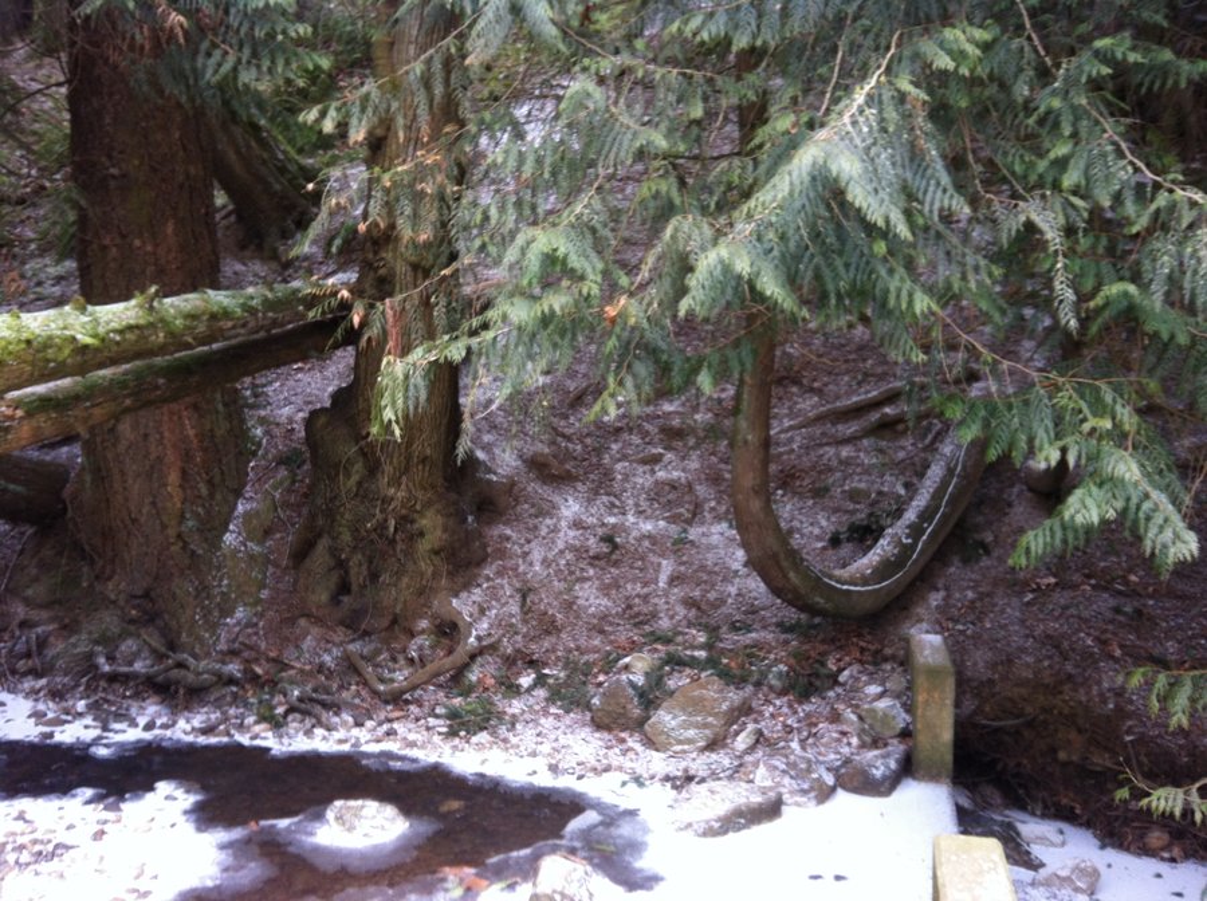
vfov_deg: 40.6
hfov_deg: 52.7
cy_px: 450
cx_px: 604
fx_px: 1218
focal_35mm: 35
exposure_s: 1/15
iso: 80
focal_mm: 3.85
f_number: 2.8
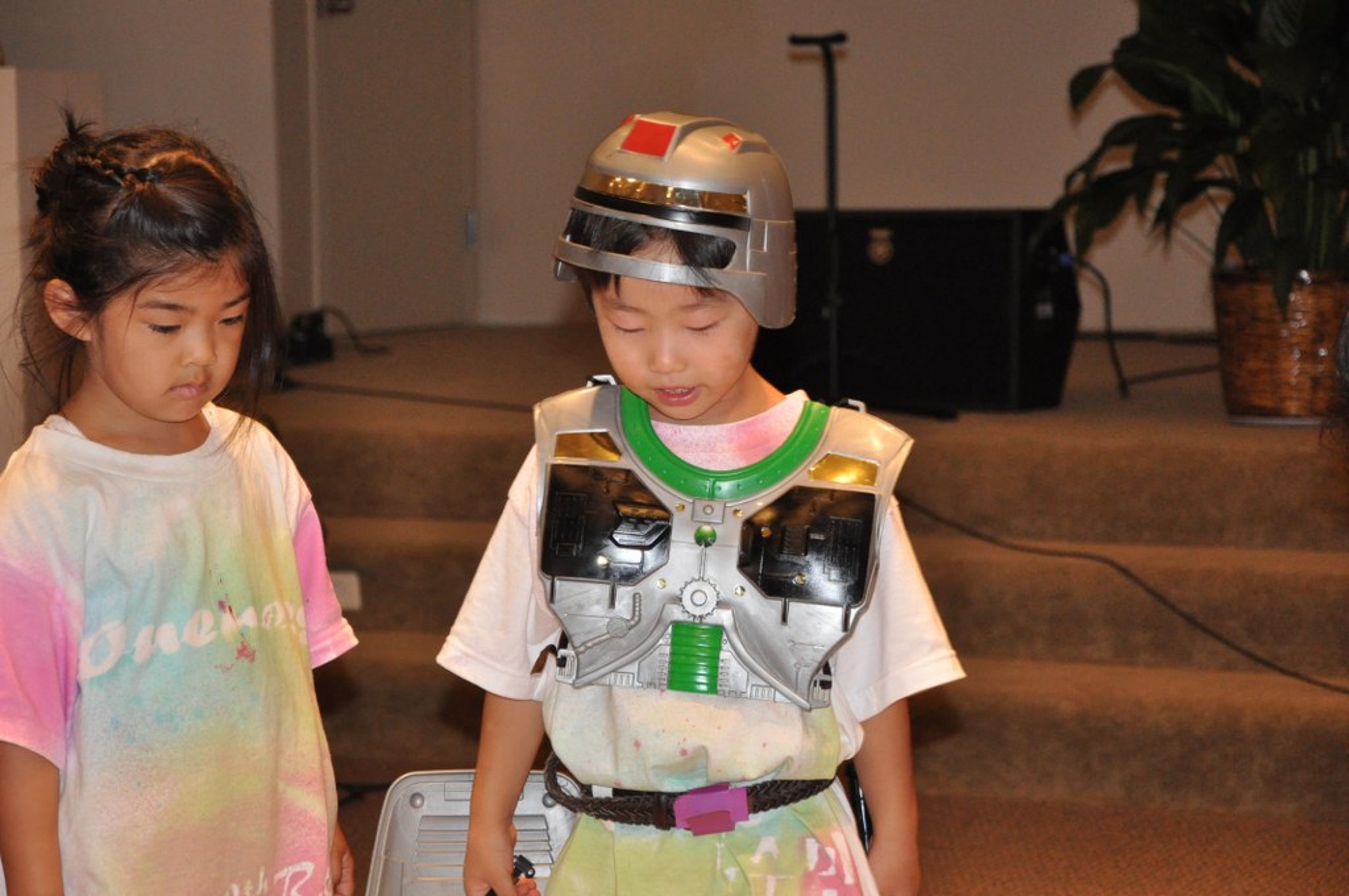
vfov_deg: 13.0
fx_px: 3930
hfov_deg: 19.5
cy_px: 448
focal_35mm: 105
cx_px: 674
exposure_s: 1/60
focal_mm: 70
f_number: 5.3
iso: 1600
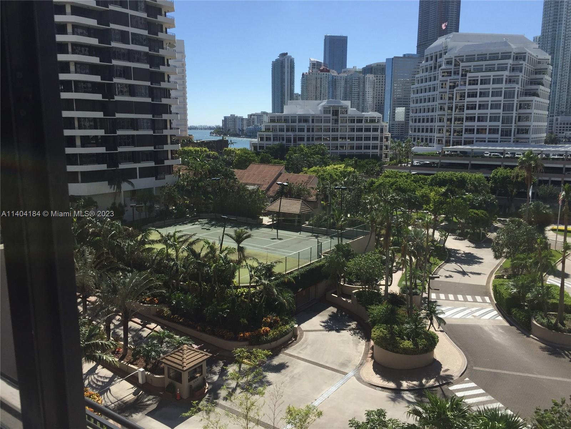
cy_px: 214
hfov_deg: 61.7
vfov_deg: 48.2
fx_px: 478
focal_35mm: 29
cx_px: 286
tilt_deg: -9.3
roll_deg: -0.2
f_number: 2.2
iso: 32
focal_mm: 4.15
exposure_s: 1/2639
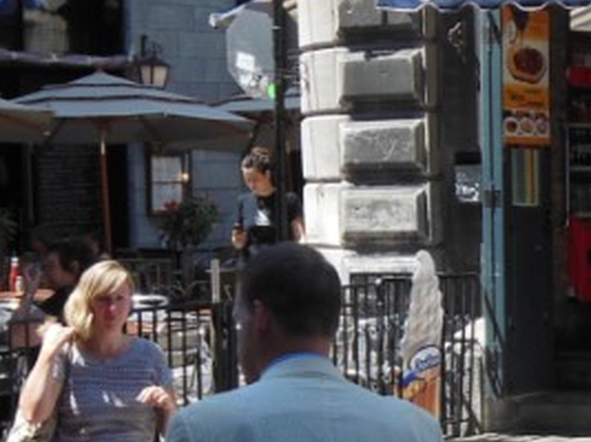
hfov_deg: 13.4
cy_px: 491
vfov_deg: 10.0
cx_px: 498
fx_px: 2492
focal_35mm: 146
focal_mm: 6.8
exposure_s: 1/500
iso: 125
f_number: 3.6
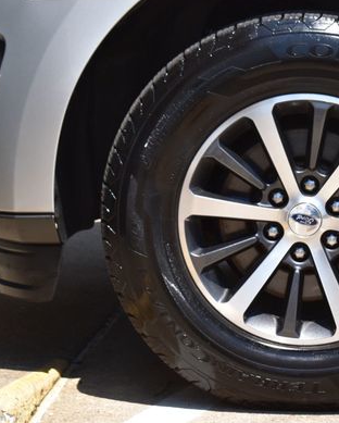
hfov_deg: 13.8
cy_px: 221
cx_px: 288
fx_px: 1390
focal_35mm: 111
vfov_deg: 17.3
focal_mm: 48
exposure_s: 1/400
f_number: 11
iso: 400
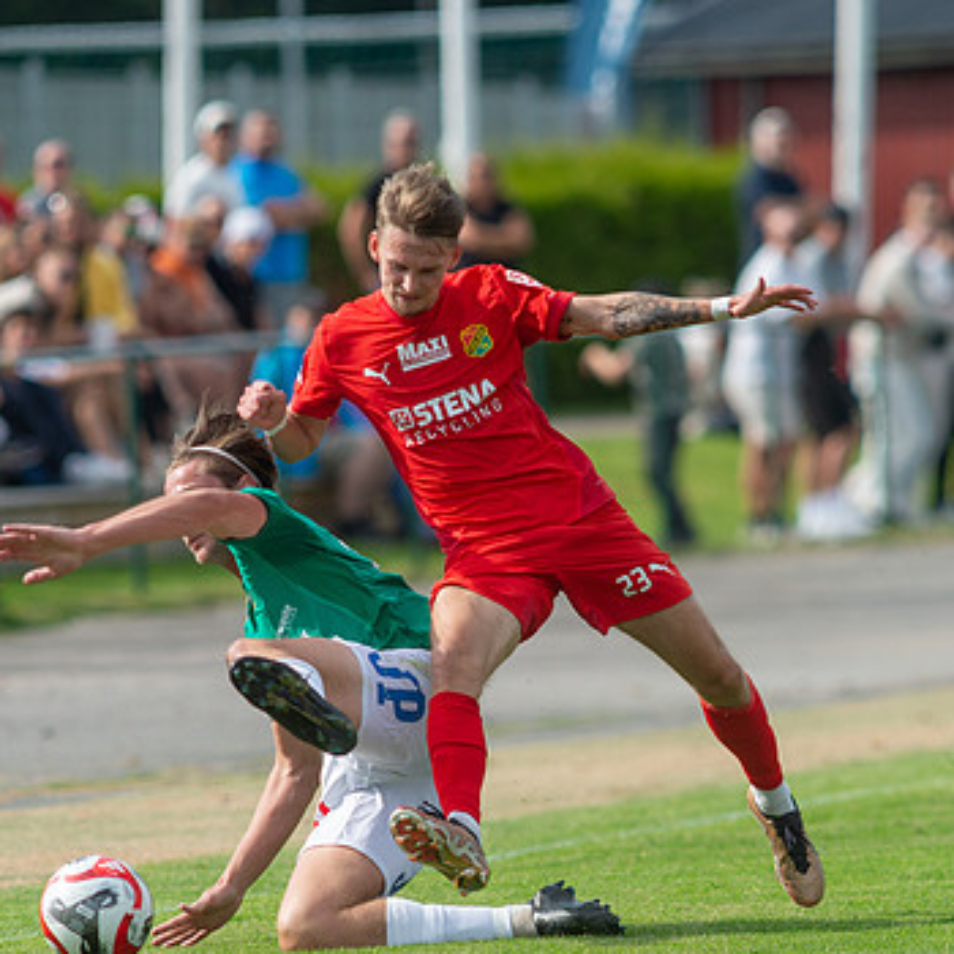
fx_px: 18459
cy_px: 521
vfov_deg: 3.0
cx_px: 458
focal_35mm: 592
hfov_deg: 3.0
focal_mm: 420
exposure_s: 1/1600
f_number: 4.5
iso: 280
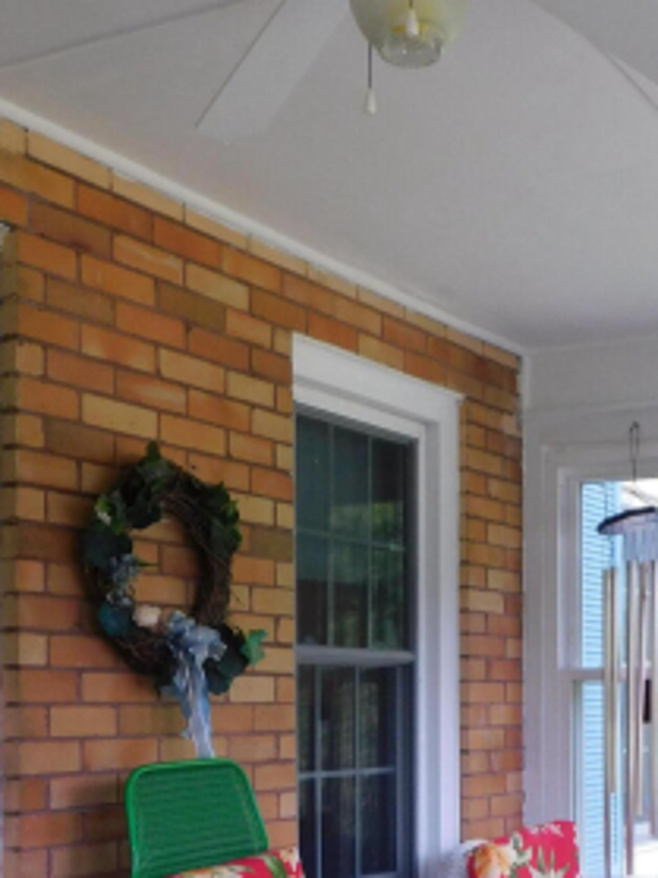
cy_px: 706
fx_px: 1395
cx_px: 485
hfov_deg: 26.2
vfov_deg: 33.9
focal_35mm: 55
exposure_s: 1/60
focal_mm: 4
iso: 125
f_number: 3
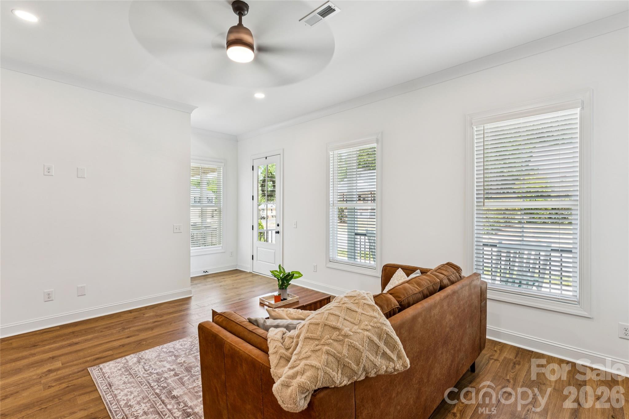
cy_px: 210
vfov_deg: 72.4
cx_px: 314
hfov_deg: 95.3
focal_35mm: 16
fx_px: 287
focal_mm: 16.4
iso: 100
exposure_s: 1/8
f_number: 9
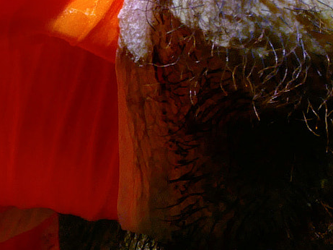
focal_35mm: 208
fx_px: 2000
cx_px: -50
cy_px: 78
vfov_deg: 7.1
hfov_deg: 9.4
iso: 200
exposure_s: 1.6
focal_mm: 30
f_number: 22
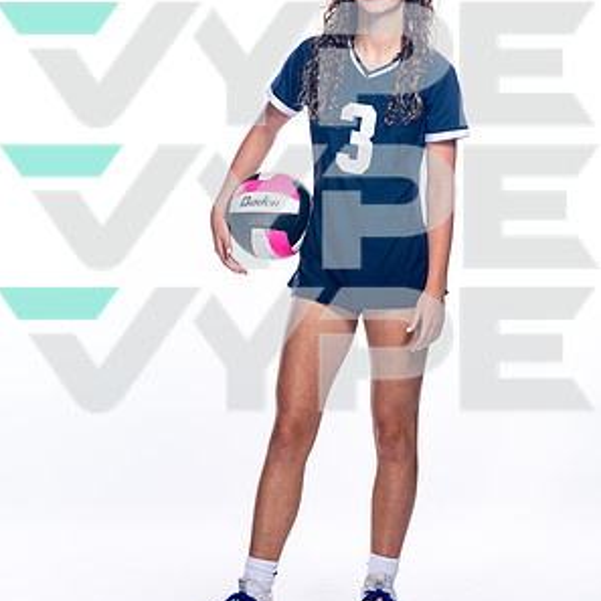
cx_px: 299
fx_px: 2730
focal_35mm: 139
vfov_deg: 12.5
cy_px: 208
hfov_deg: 12.6
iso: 400
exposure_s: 1/250
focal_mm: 108
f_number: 5.6
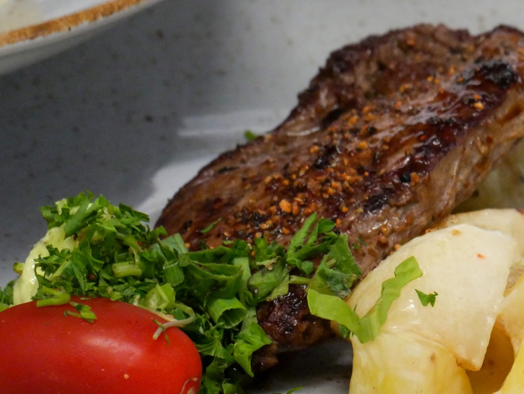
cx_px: 408
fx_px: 2302
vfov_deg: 9.8
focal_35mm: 152
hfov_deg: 12.9
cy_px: 231
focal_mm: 45
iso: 3200
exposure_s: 1/40
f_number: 10
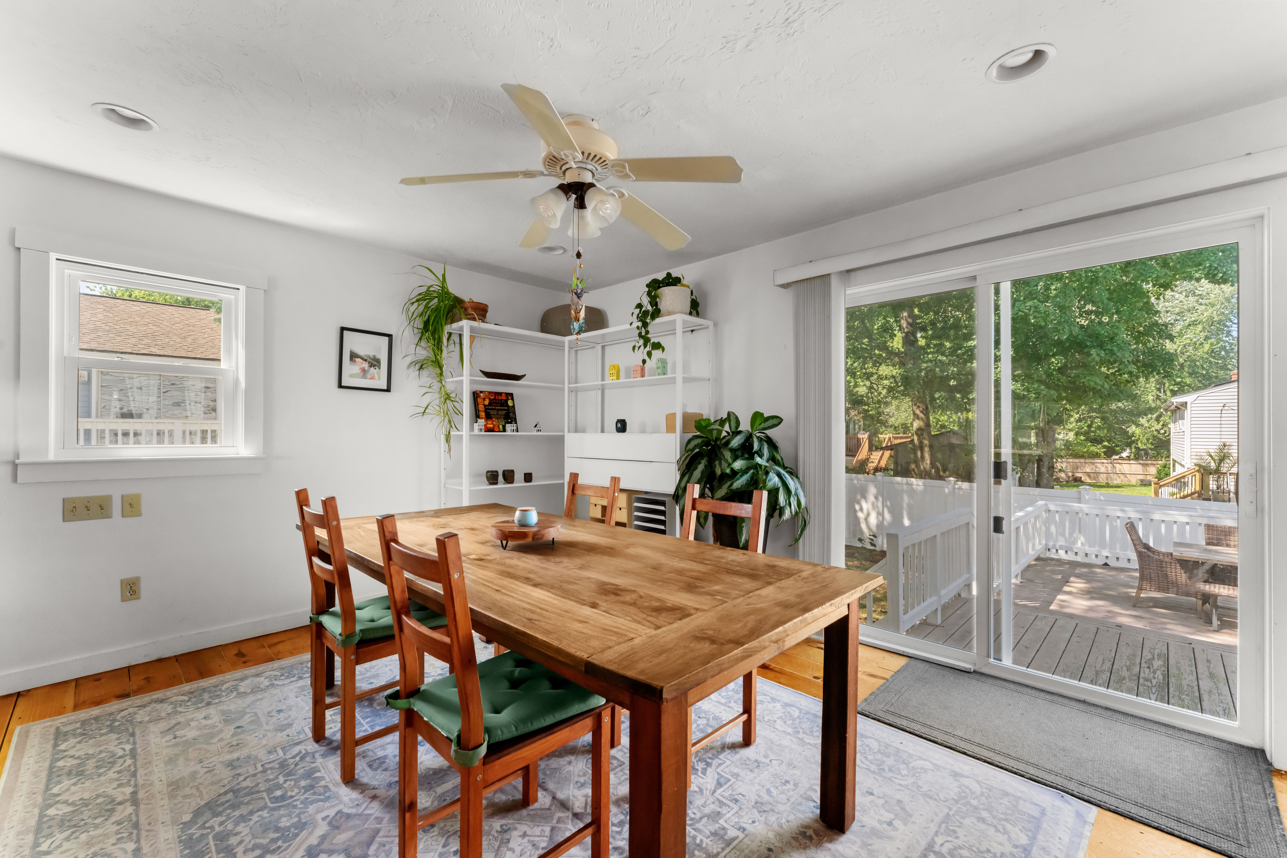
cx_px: 644
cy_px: 429
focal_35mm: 15
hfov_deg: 101.1
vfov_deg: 78.1
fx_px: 529
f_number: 11
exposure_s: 1/30
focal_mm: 14.8
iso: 3200
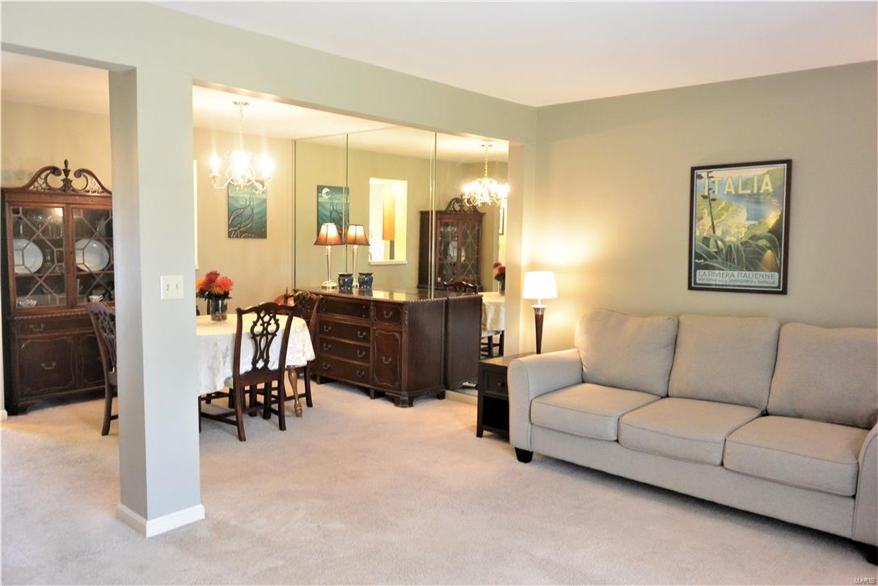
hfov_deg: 67.4
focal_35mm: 27
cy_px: 293
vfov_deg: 47.9
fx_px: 658
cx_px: 439
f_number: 3.5
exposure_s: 1/30
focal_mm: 10
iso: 800
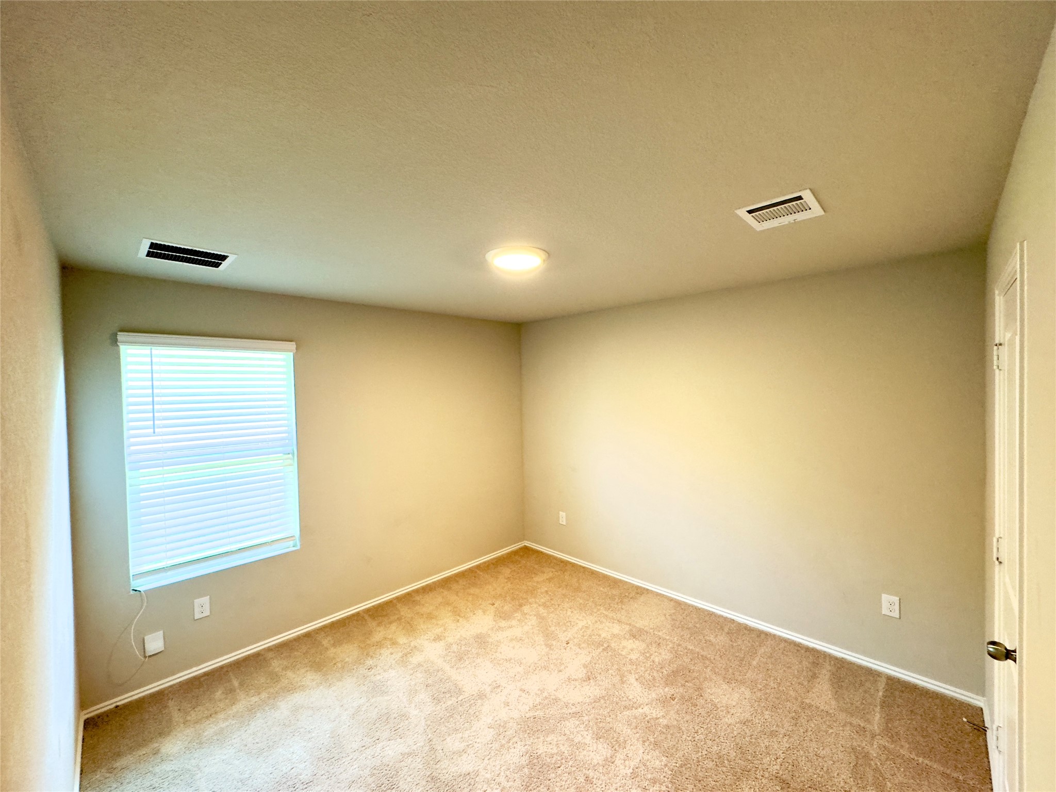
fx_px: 427
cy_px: 396
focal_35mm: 14
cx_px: 528
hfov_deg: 102.1
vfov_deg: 85.7
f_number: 2.2
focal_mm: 2.22
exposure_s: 1/60
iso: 160
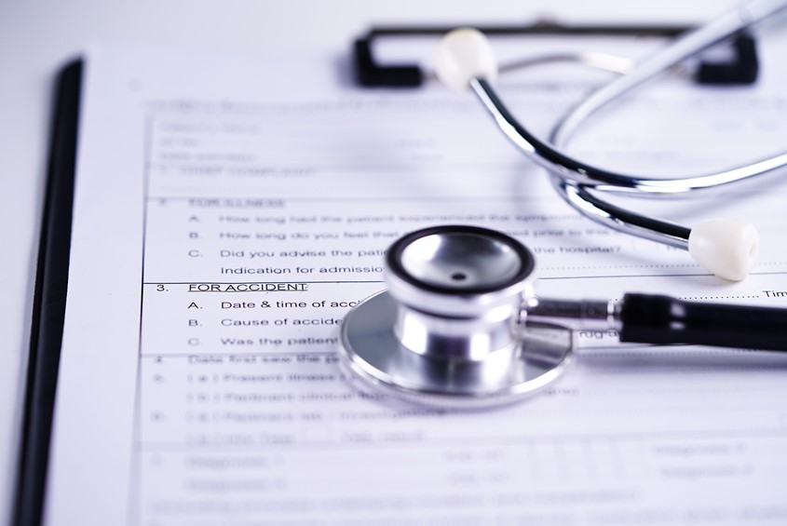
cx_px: 394
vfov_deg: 15.2
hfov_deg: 22.6
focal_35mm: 90
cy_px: 263
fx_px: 1969
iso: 250
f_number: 4
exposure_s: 1/100
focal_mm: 90
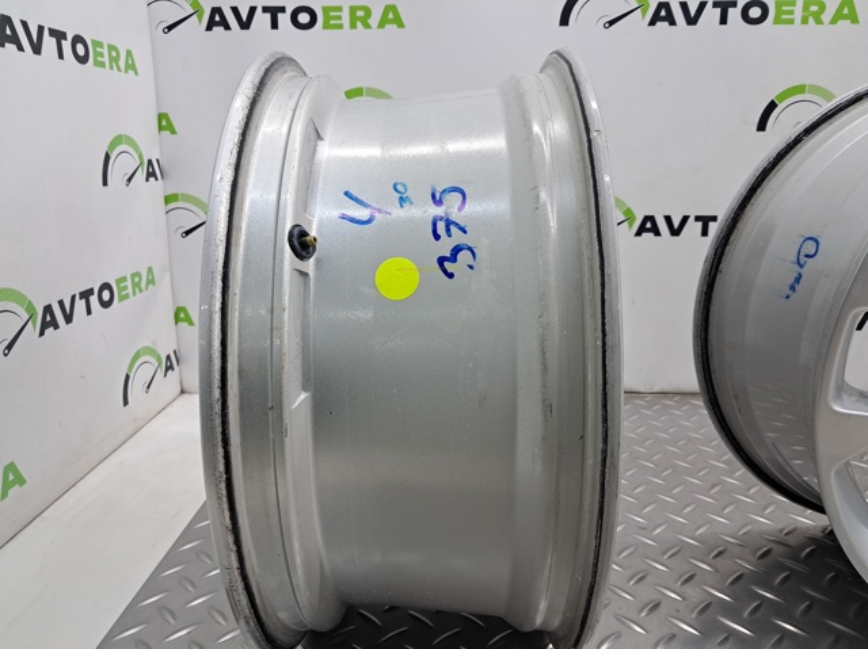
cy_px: 324
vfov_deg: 51.3
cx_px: 434
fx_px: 677
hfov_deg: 65.4
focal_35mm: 27
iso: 100
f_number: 1.8
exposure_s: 1/60
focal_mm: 4
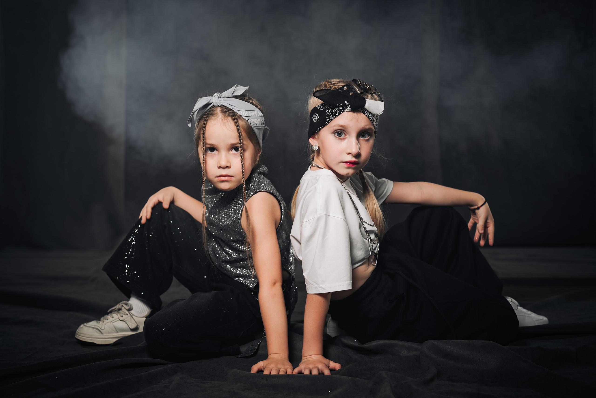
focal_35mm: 51
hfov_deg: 39.0
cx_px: 301
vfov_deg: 26.6
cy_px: 189
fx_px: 841
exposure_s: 1/125
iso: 250
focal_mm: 48
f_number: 3.2
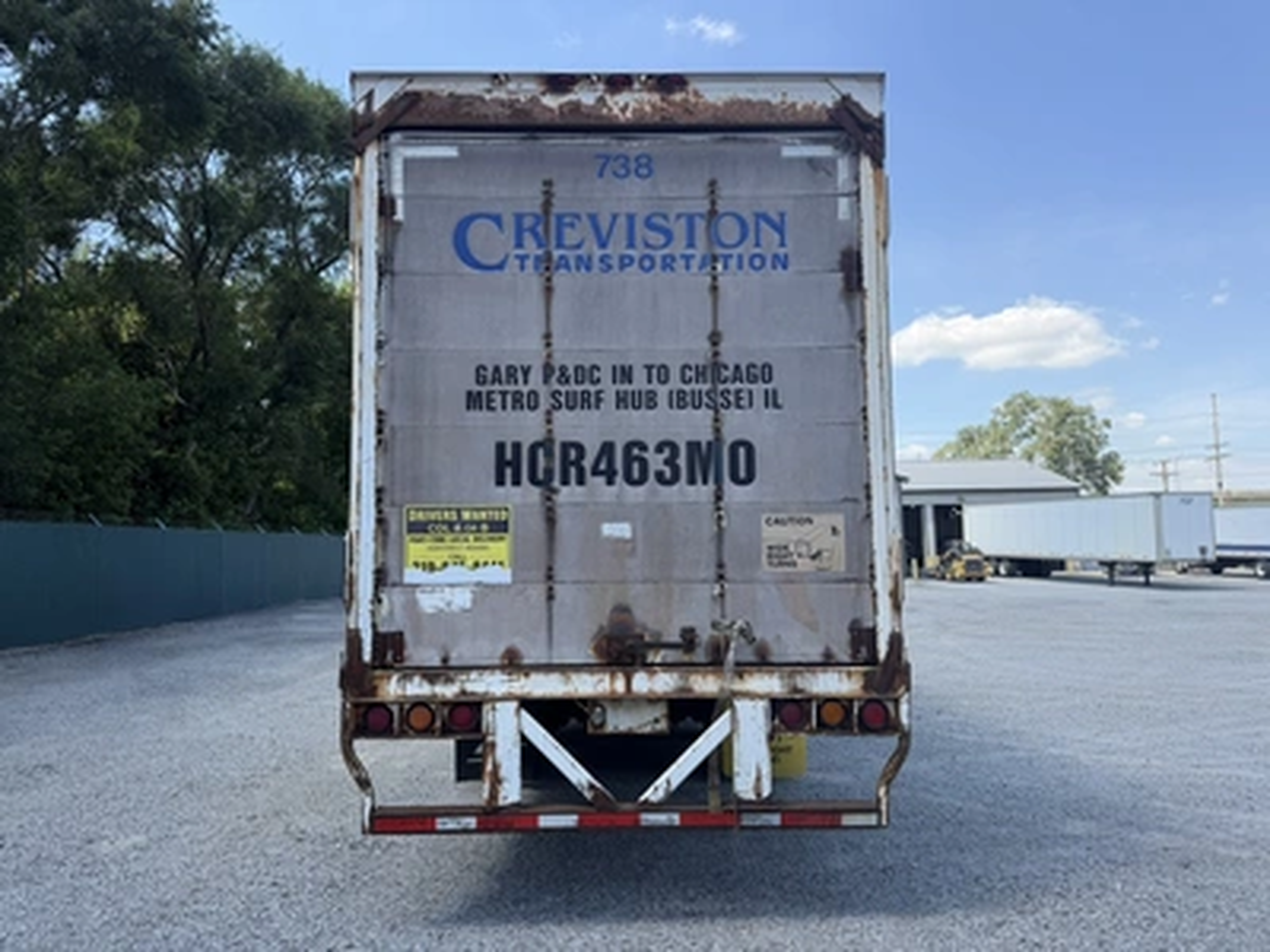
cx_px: 635
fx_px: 881
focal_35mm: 24
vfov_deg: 56.8
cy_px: 476
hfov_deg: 71.6
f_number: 1.78
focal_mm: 6.76
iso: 80
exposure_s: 1/1770
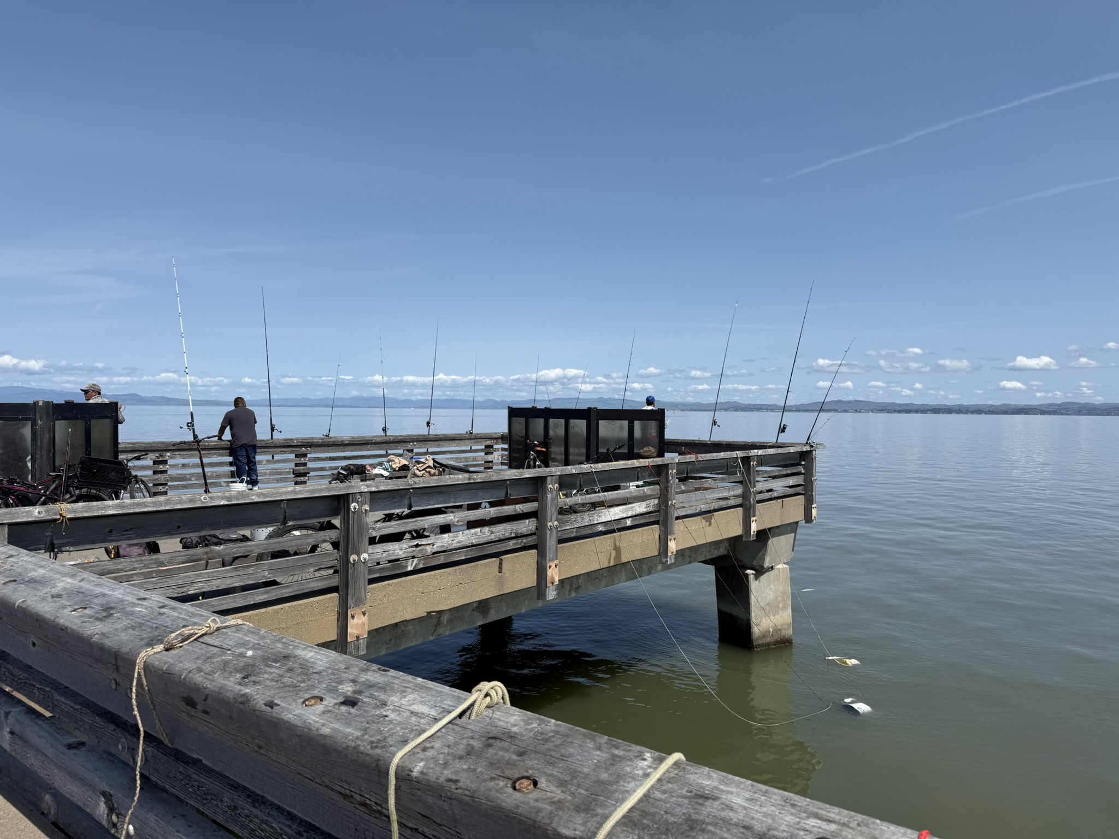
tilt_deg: -1.2
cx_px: 560
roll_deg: -0.3
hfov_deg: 71.6
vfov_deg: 56.8
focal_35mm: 24
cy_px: 420
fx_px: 776
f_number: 1.78
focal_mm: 6.76
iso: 80
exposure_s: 1/8130
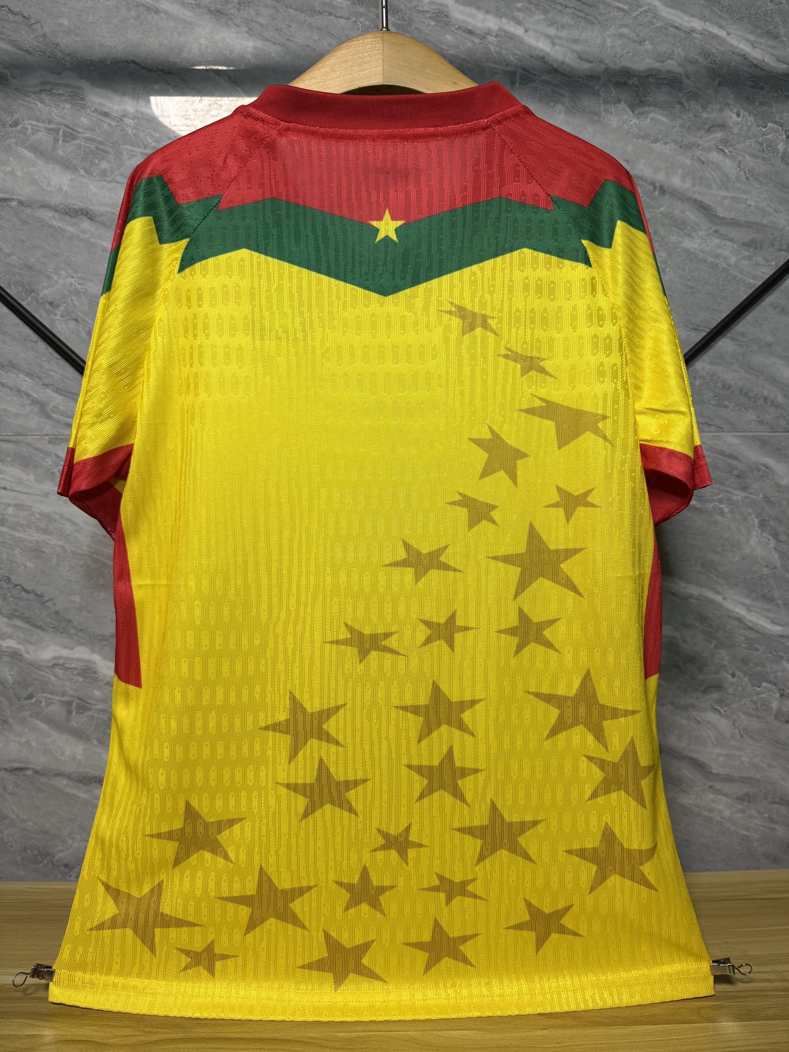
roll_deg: +0.6
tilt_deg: -2.0
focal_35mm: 24
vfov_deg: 71.6
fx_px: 729
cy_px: 526
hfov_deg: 56.8
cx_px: 394
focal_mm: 6.76
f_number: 1.78
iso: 125
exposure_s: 1/100
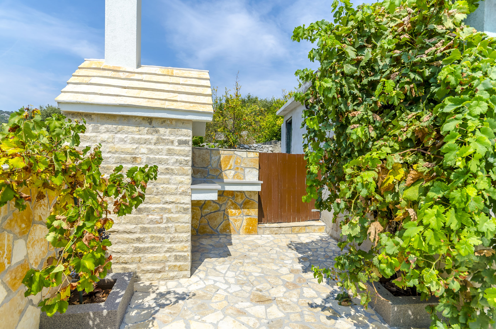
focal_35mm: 20
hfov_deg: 85.5
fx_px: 268
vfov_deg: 63.0
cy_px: 164
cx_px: 248
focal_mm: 13
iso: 100
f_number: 9
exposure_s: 1/320
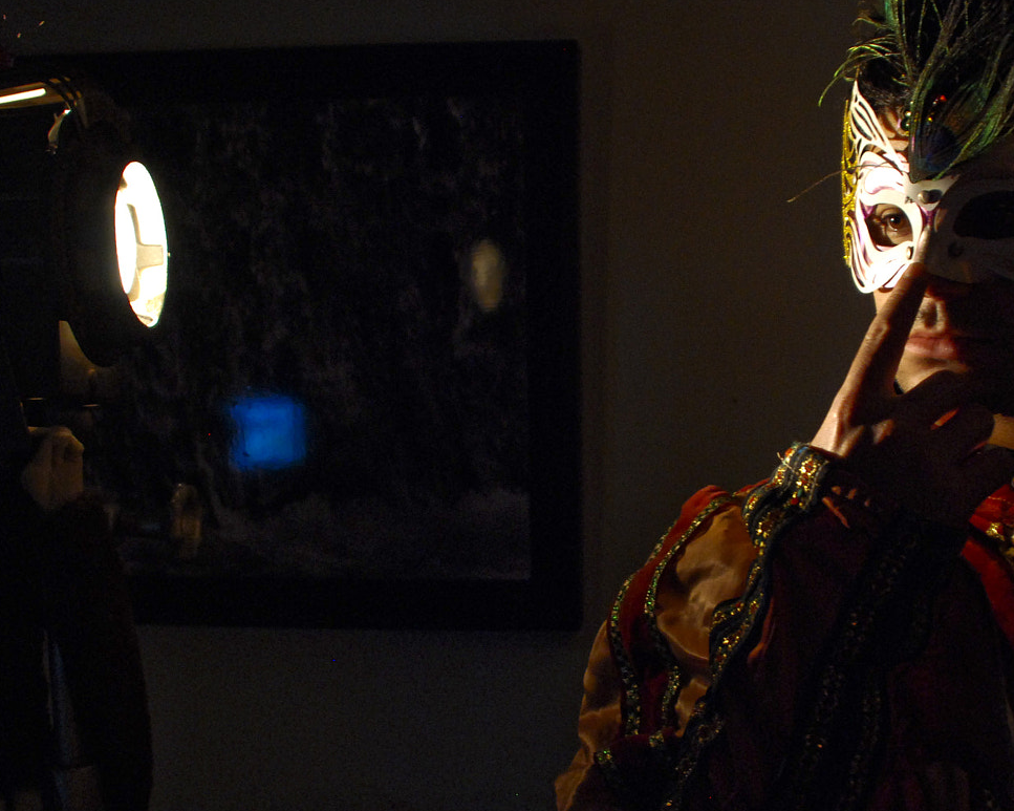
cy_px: 449
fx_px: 1260
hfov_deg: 43.1
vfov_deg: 35.6
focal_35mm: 42
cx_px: 689
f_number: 3.5
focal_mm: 18
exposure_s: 1/15
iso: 1000
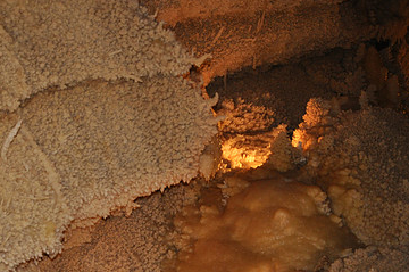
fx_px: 658
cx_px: 136
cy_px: 200
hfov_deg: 34.2
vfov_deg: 23.1
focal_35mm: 58
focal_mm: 24
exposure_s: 1/60
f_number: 3.8
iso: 800
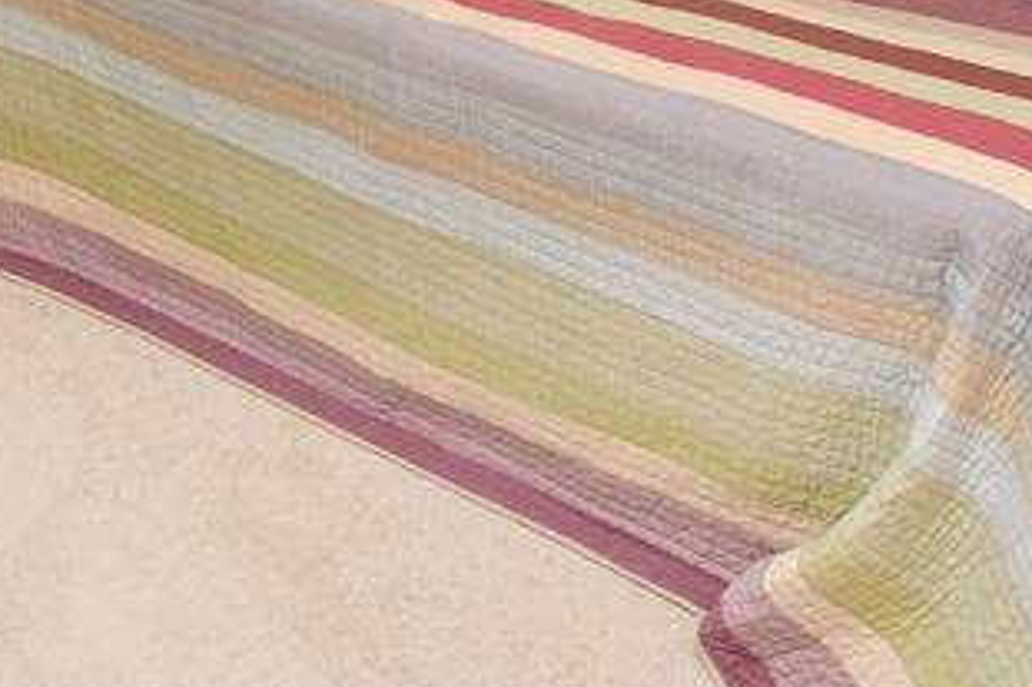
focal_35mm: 56
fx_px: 1604
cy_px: -387
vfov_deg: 20.2
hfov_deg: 35.1
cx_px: 295
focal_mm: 17
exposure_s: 1/60
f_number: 10
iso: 800
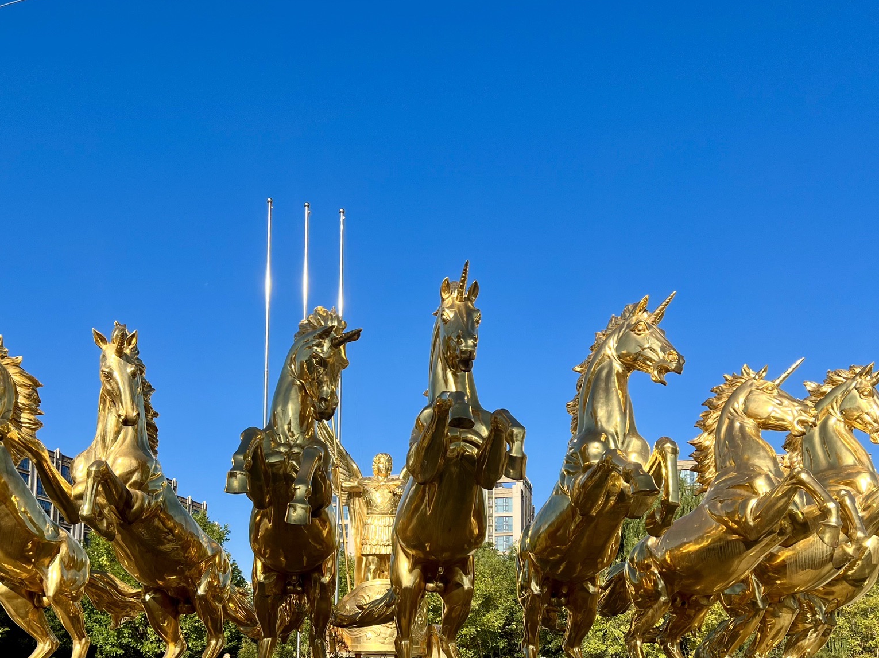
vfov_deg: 41.7
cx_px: 424
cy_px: 359
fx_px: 863
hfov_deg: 54.0
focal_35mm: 34
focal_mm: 5.7
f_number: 1.5
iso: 50
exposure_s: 1/3571
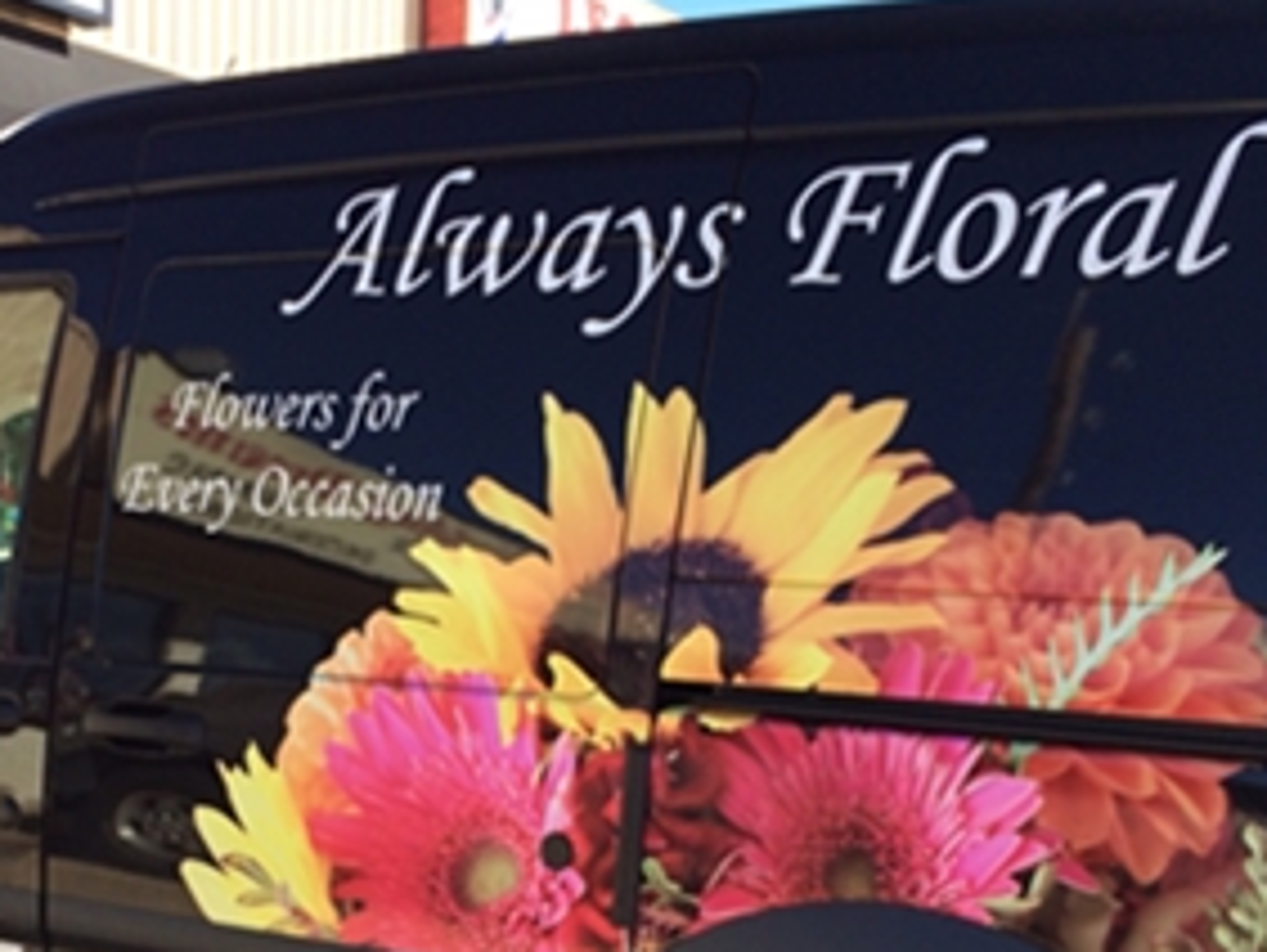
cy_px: 882
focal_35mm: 58
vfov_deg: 24.4
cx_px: 447
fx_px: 2125
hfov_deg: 33.0
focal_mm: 4.12
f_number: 2.2
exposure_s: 1/805
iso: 32
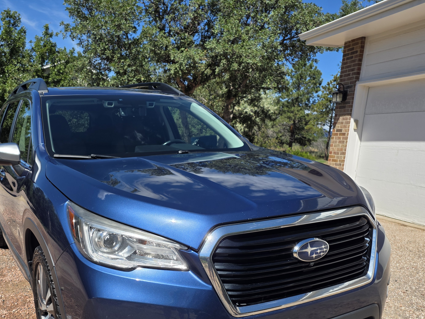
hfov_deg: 54.5
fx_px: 405
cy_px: 220
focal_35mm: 33
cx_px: 150
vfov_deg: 42.2
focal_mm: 6.25
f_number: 1.7
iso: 80
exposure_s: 1/4889
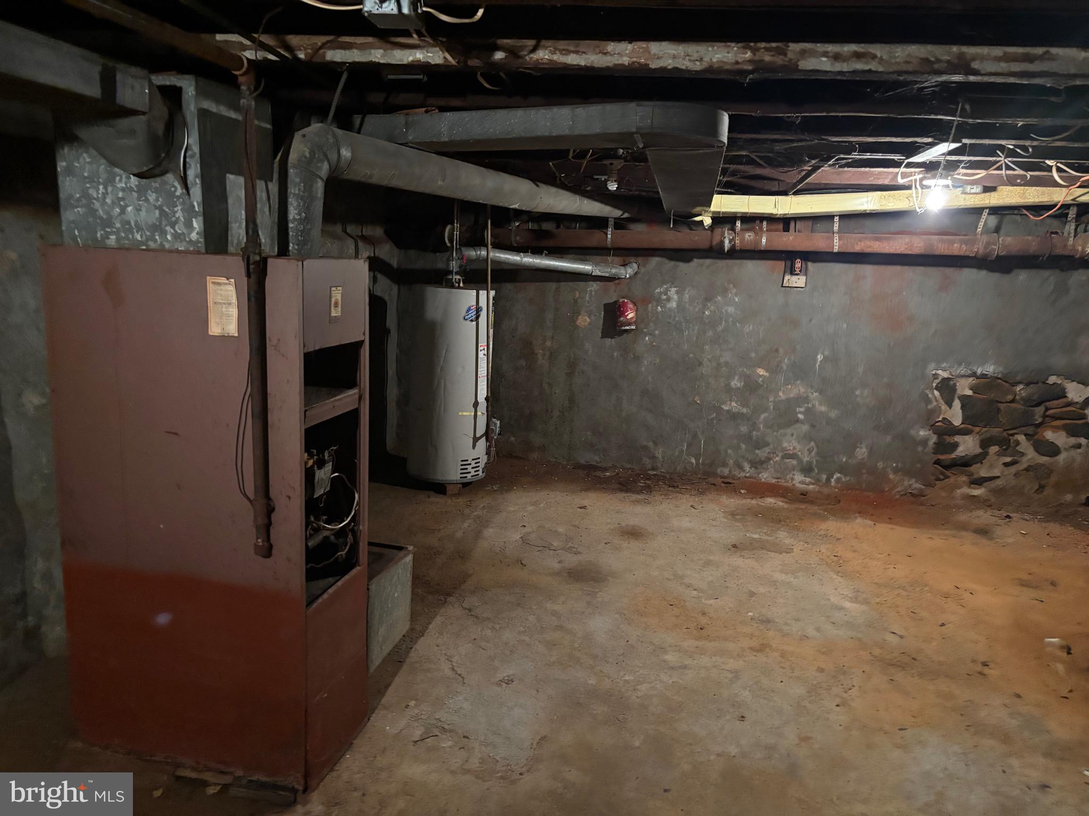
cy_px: 408
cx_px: 544
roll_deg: -2.6
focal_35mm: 26
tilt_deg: -7.1
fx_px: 818
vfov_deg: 53.1
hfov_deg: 67.3
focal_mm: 5.96
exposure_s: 1/30
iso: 1000
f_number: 1.6
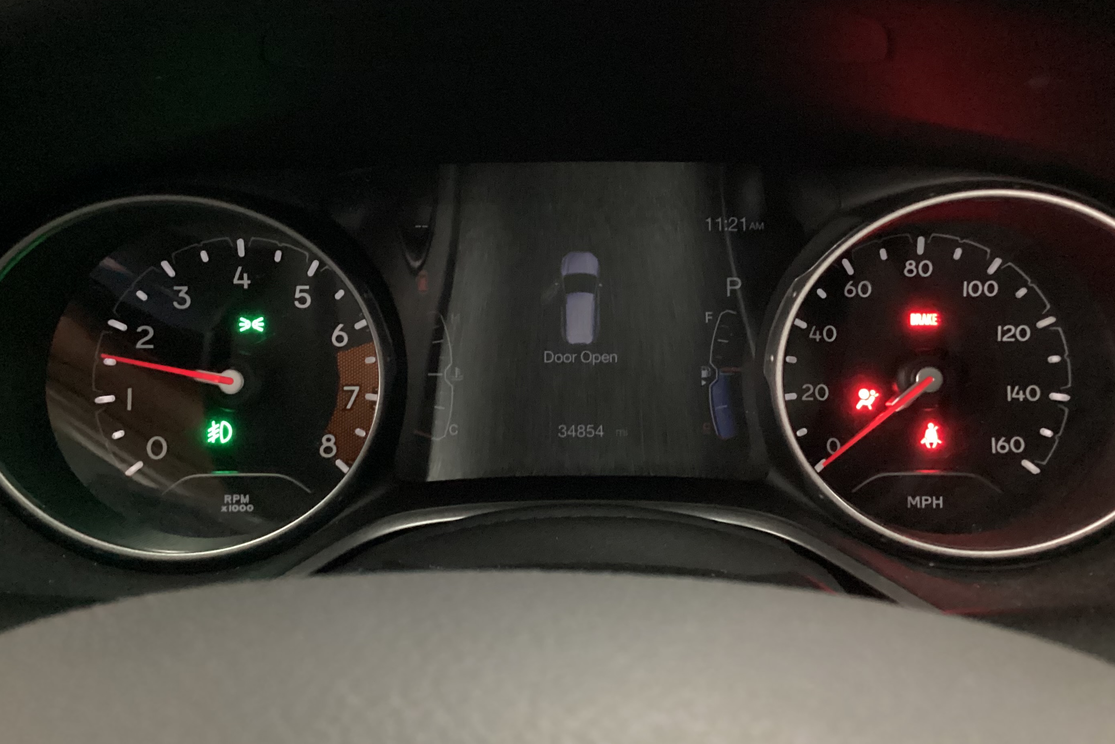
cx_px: 579
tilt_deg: -23.4
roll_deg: -0.1
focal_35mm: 38
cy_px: 320
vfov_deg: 35.0
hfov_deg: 50.7
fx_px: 1177
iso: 800
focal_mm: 3.3
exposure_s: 1/15
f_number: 2.4
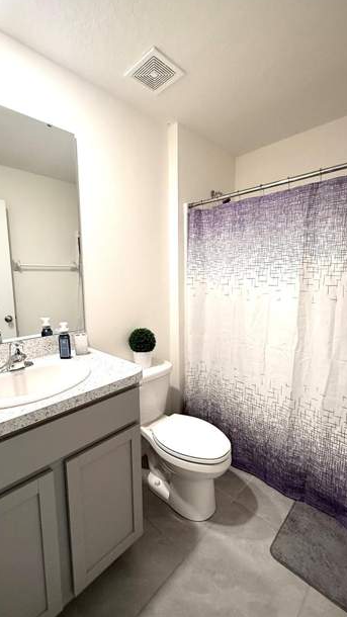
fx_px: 262
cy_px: 311
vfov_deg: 99.4
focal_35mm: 16
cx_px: 158
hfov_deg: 66.9
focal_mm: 2.22
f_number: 2.2
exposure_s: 1/120
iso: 320
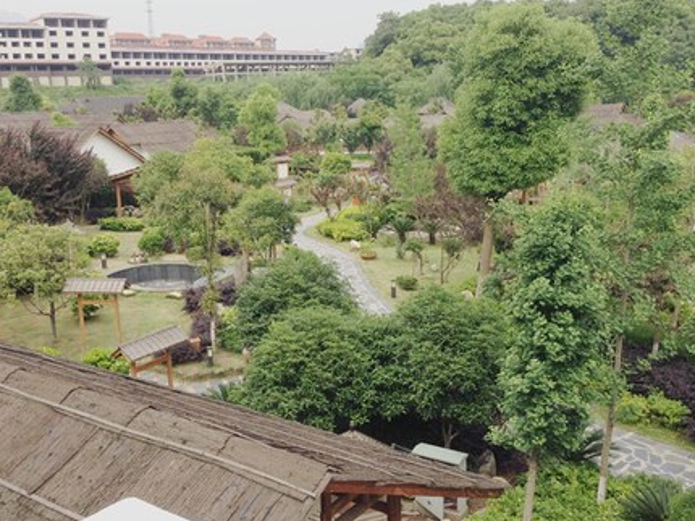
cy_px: 260
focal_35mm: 40
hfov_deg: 46.8
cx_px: 332
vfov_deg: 35.9
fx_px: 803
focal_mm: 4.12
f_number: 2.4
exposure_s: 1/444
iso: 50
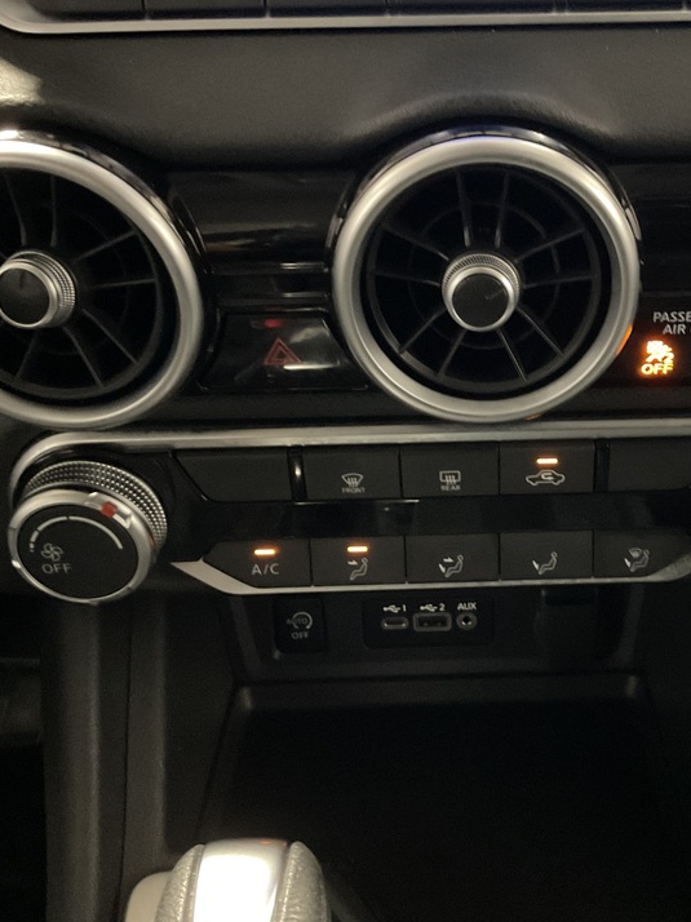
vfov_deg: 47.9
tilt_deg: -41.0
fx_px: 1039
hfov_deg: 36.3
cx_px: 484
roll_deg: +0.0
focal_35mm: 39
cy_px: 458
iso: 640
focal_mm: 3
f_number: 1.8
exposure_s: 1/15
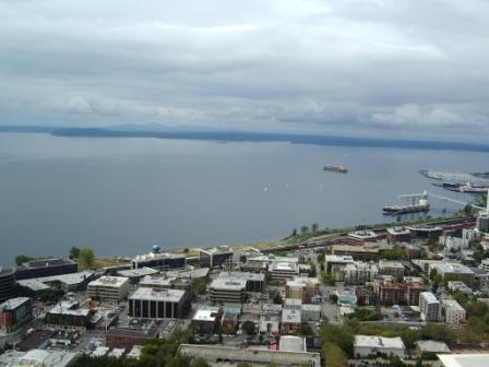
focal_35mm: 41
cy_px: 184
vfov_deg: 35.1
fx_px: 579
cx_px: 244
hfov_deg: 45.8
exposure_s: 1/400
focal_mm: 6.8
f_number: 4.6
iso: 50
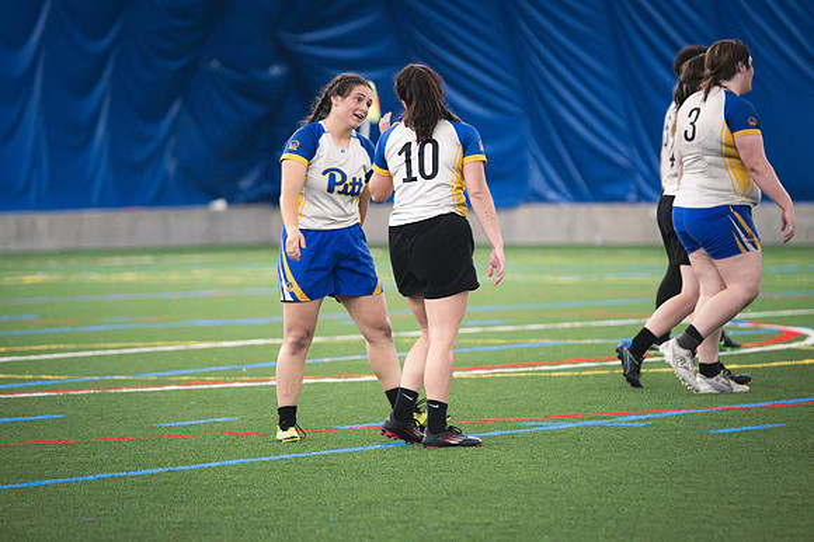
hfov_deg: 6.9
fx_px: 6779
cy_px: 271
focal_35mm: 300
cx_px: 407
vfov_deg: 4.6
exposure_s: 1/640
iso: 12800
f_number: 2.8
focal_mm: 200
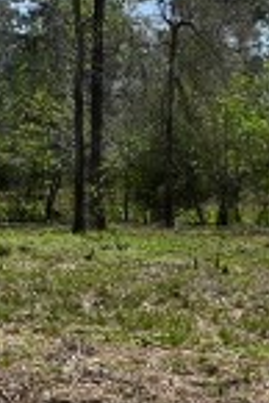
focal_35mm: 220
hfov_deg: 5.8
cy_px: 61
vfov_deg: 9.3
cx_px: -569
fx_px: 2459
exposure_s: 1/320
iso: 100
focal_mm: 18.5
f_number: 9
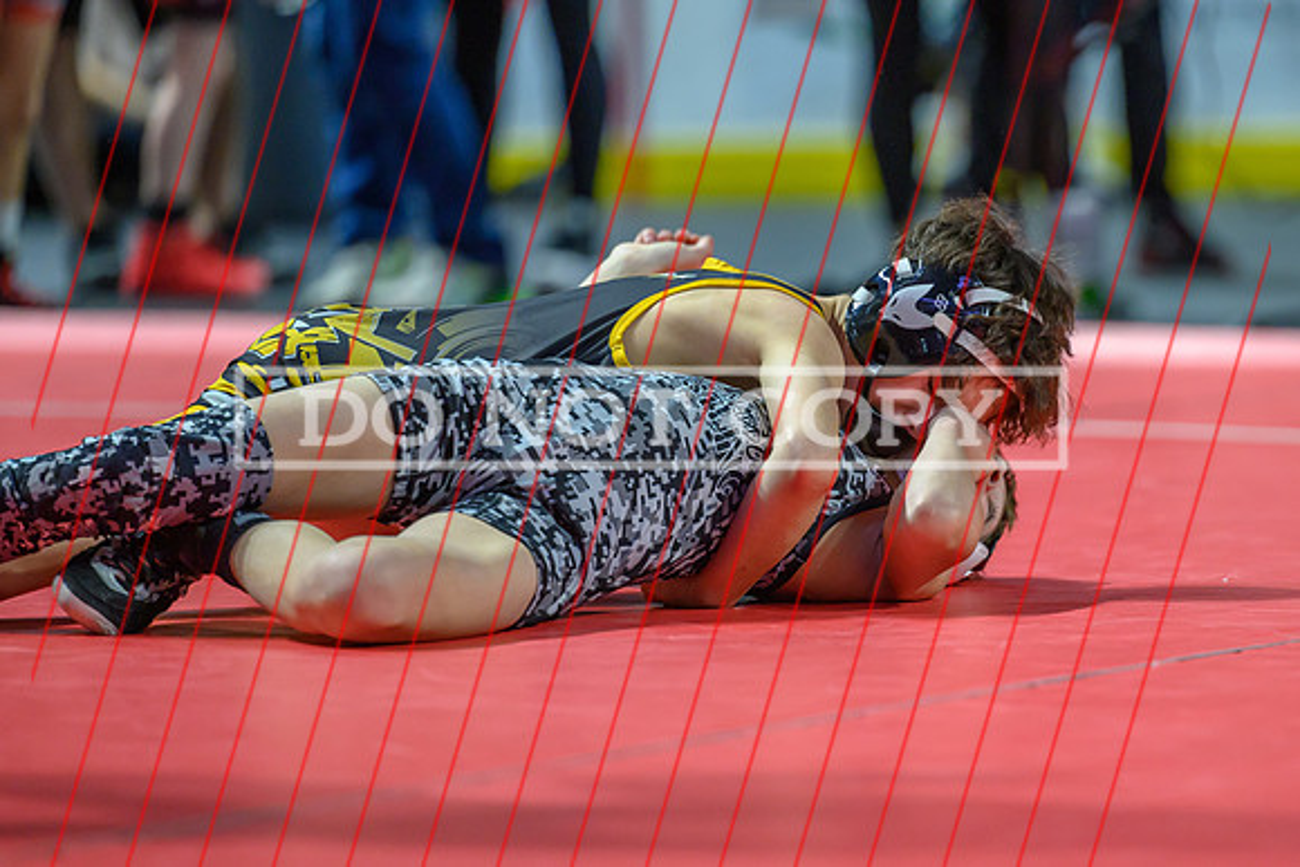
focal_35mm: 260
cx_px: 850
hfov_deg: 7.9
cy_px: 474
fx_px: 9382
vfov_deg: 5.3
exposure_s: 1/800
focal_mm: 190
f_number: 2.8
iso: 2500
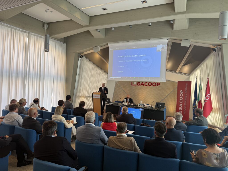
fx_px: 158
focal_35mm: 24
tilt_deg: +0.0
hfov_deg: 71.6
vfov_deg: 56.8
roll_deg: -3.1
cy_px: 86
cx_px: 114
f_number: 1.78
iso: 50
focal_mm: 6.76
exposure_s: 1/100
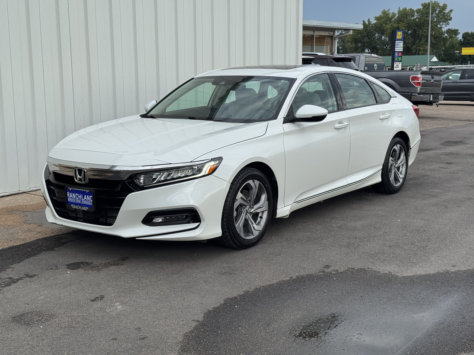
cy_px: 178
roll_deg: +1.1
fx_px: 657
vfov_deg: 30.3
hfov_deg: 39.7
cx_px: 237
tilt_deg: -10.5
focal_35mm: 48
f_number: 1.78
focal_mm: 6.76
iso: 64
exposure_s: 1/1524
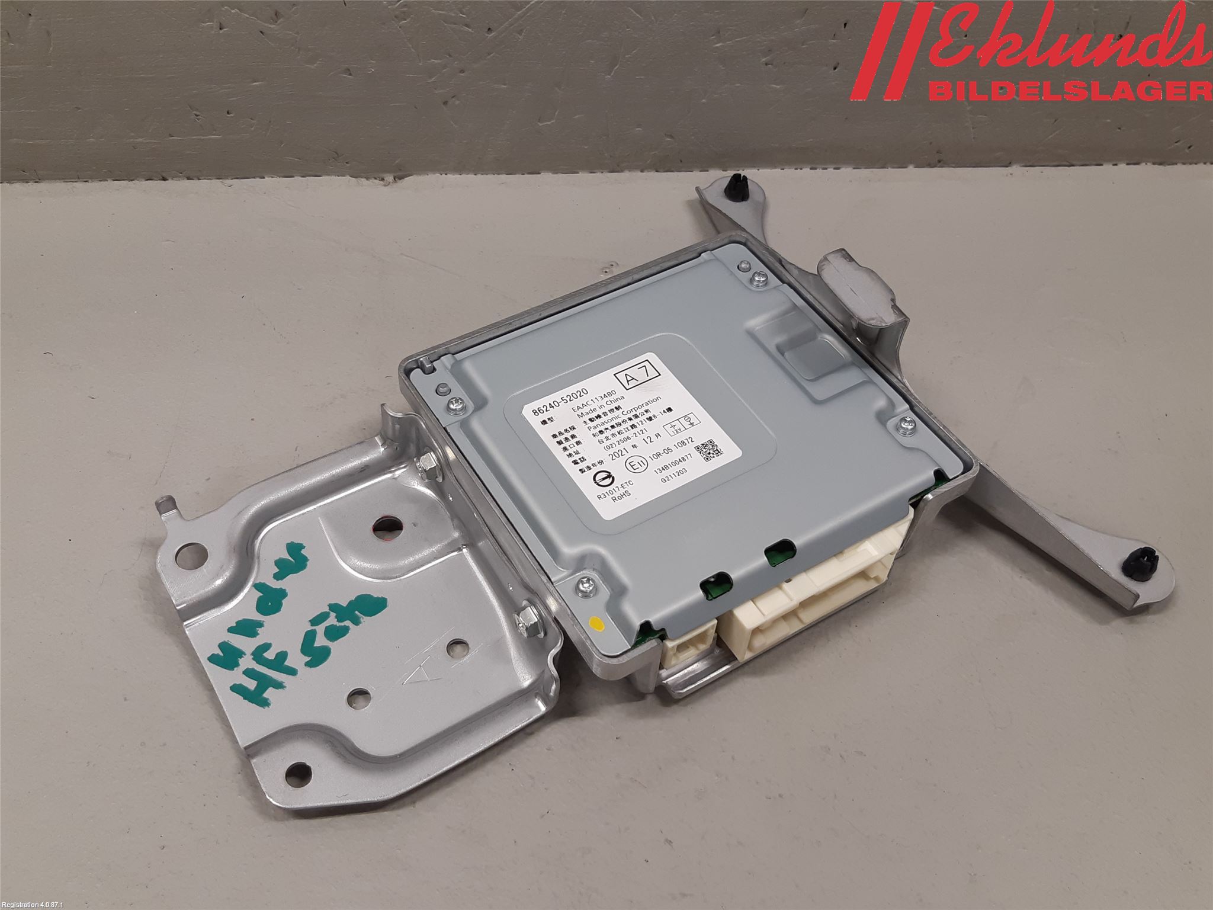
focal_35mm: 26
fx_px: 911
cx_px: 606
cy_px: 455
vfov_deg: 53.1
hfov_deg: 67.3
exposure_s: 1/50
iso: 80
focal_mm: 3.93
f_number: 1.7
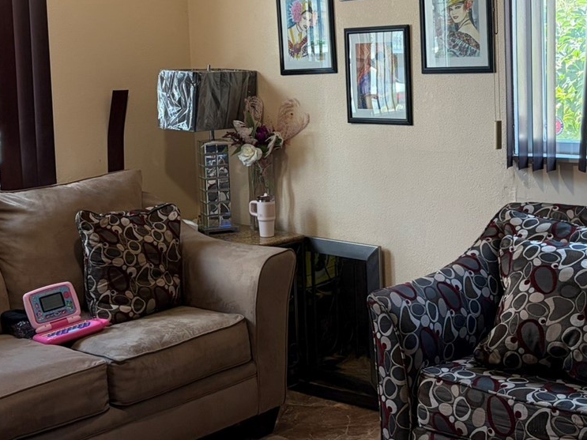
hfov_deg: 34.3
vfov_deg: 25.7
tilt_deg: -2.1
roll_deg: +4.3
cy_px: 93
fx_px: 949
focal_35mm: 56
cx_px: 249
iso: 200
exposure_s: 1/120
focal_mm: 5.96
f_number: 1.6
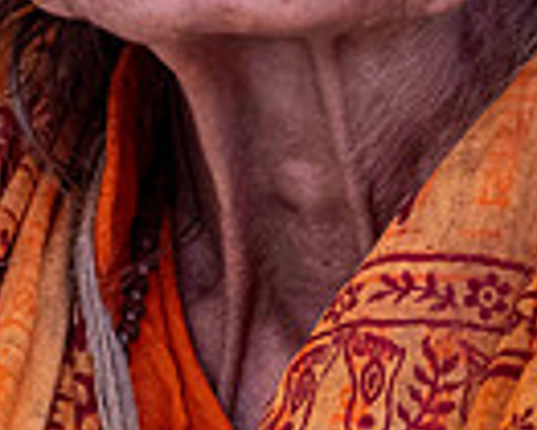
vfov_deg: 4.0
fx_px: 6092
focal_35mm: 383
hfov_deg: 5.0
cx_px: 122
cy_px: -278
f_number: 4
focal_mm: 50.5
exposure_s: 1/80
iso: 1250
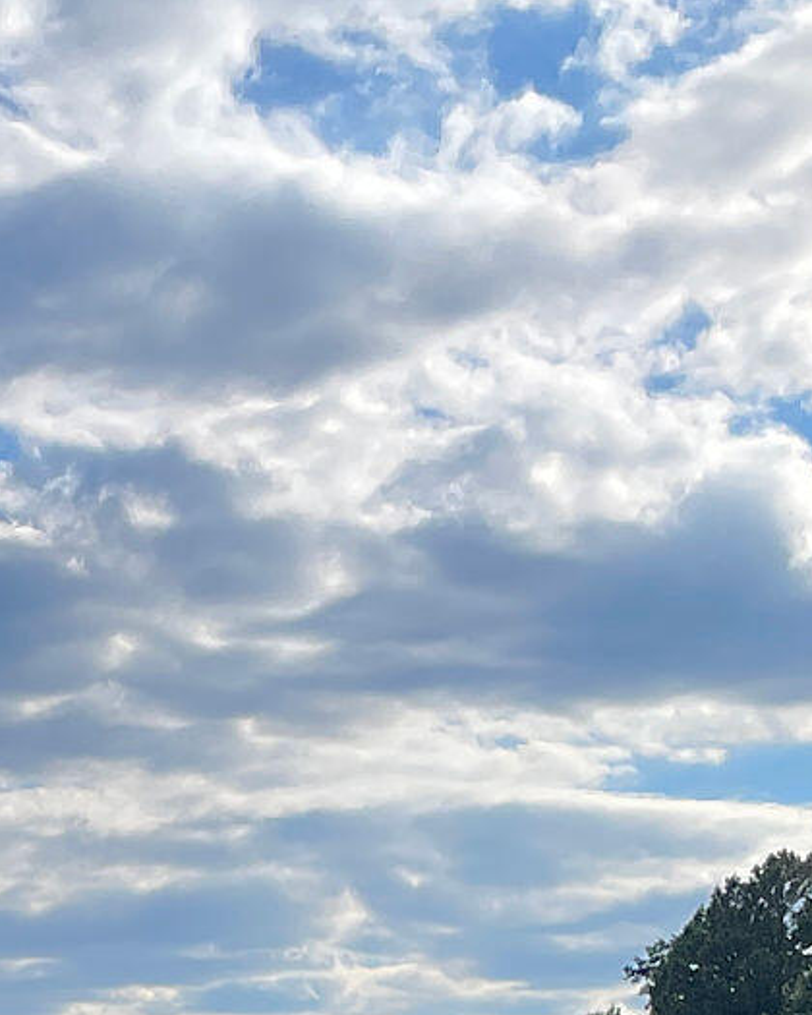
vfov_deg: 15.1
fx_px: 3515
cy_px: 1551
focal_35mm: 117
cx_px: -105
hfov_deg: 12.9
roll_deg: +0.4
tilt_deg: -2.1
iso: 32
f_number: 1.6
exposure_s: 1/3125
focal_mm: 4.2
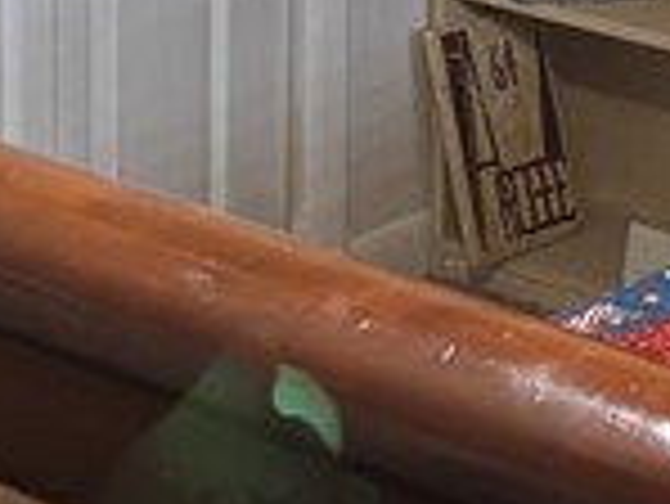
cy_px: -459
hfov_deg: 11.0
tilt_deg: -6.5
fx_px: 3467
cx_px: 265
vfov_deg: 8.0
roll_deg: -0.3
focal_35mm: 179
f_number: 1.6
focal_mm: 5.96
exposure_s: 1/60
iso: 250
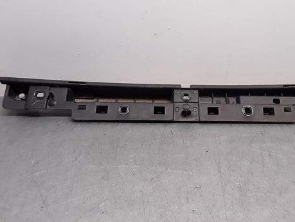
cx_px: 182
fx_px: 333
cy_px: 94
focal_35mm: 39
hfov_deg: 47.5
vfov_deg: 36.8
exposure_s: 1/148
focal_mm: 2.91
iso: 100
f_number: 1.9
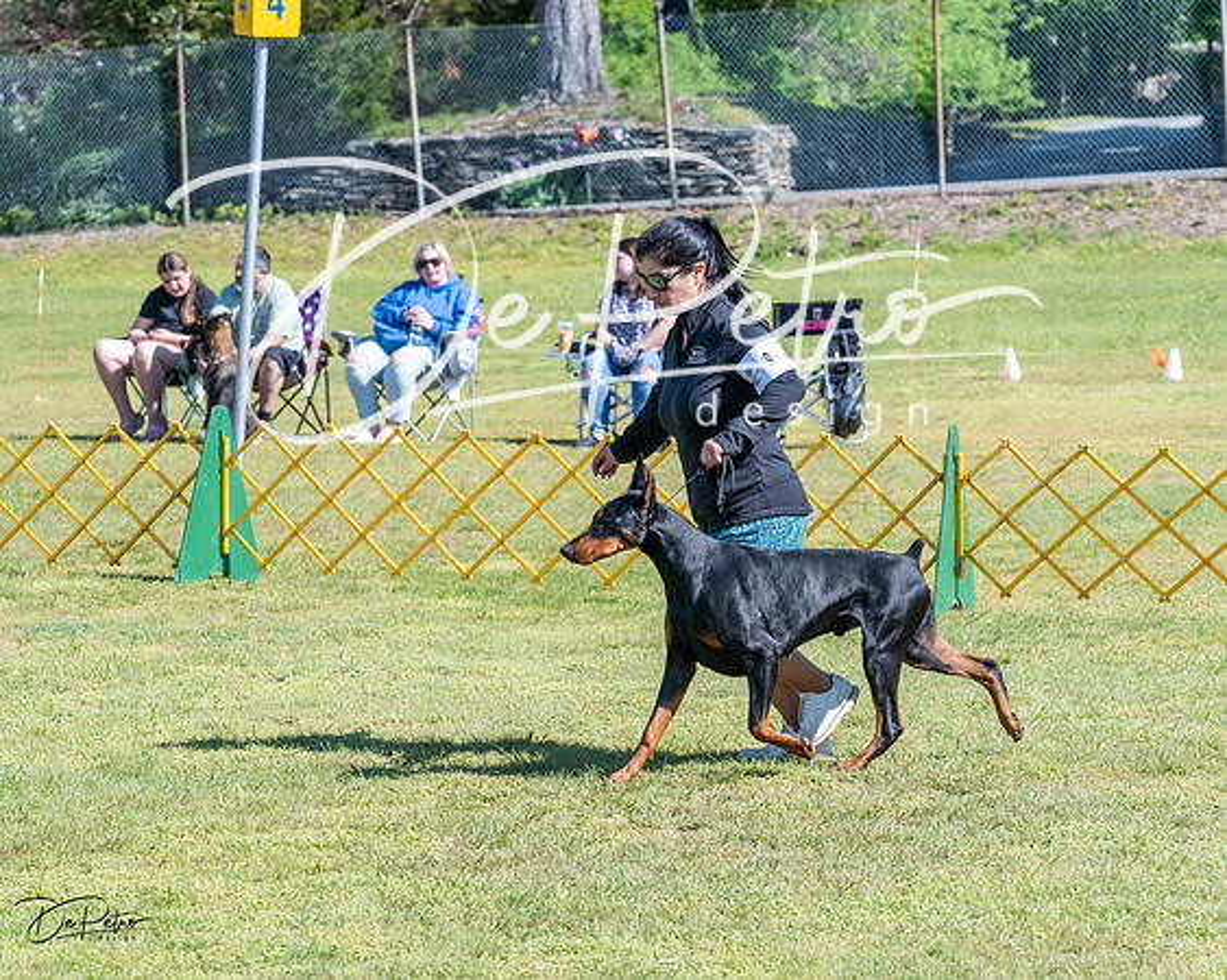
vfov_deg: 11.7
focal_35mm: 132
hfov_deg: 14.6
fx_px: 4783
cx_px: 614
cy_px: 490
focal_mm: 117
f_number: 6.3
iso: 800
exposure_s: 1/2000
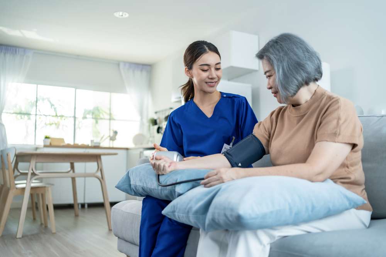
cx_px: 193
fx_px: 375
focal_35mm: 35
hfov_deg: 54.4
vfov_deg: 37.9
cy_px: 128
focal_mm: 35
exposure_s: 1/200
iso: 400
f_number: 2.2
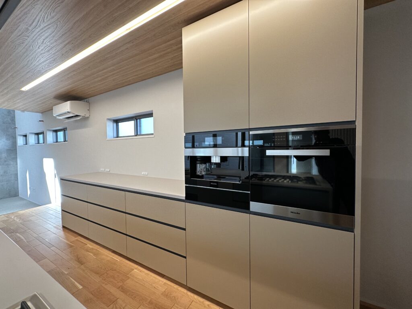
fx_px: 167
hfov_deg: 102.1
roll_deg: +0.8
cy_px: 154
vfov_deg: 85.7
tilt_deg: -1.5
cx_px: 206
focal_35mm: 14
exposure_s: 1/120
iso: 160
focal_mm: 2.22
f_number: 2.2
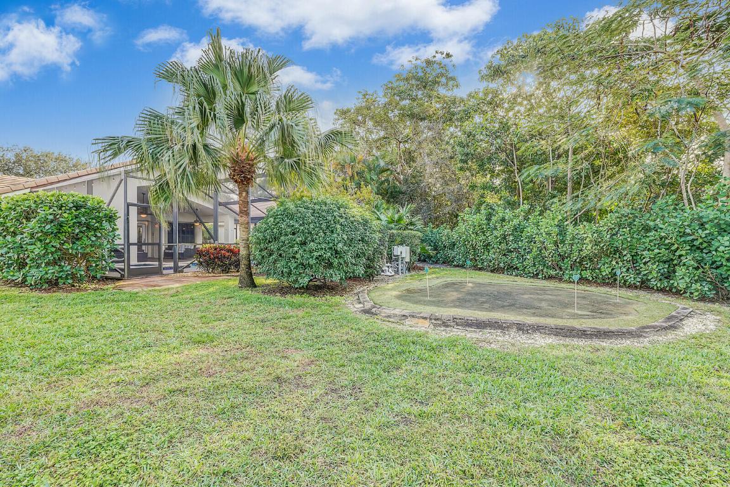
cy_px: 244
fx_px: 324
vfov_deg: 73.7
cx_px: 365
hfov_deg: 96.7
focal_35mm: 16
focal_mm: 16
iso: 320
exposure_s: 1/40
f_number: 11
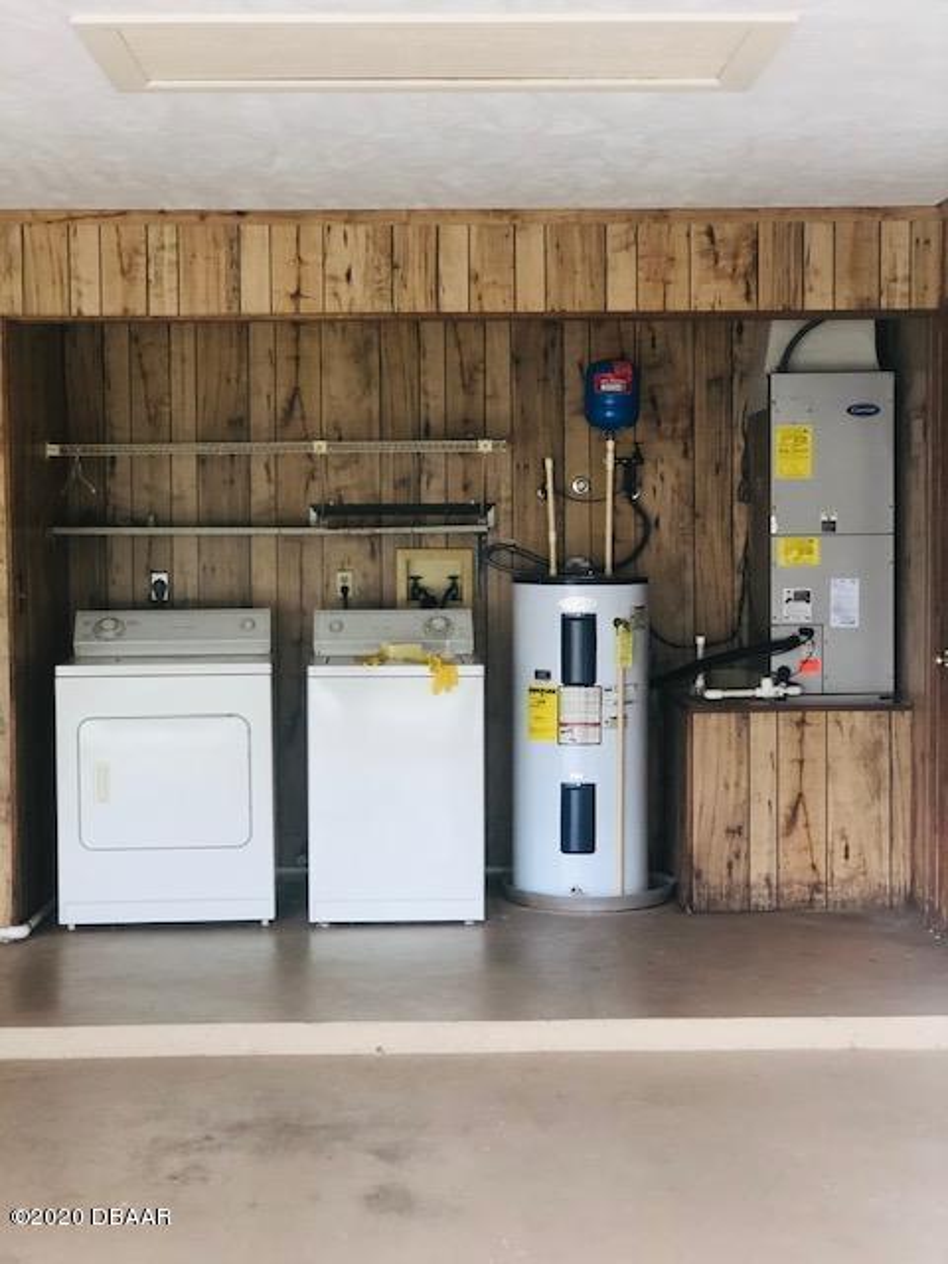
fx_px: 2081
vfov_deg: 33.8
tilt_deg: -3.9
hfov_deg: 25.7
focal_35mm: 57
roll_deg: -0.3
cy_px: 632
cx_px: 474
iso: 125
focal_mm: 6.6
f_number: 2.8
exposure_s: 1/30
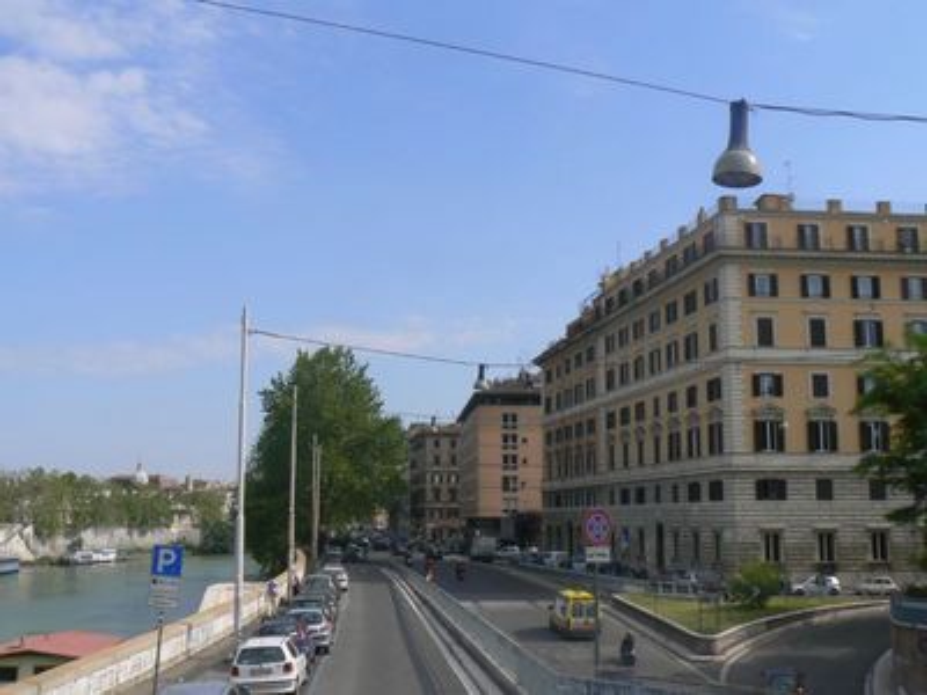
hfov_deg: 51.4
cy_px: 348
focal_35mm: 36
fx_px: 964
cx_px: 464
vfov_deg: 39.7
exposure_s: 1/500
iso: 80
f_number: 7.1
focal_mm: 6
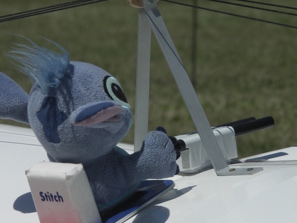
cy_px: 129
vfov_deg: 4.3
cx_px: 129
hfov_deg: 5.7
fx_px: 2970
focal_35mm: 346
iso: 100
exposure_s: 1/800
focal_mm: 50.8
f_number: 6.3
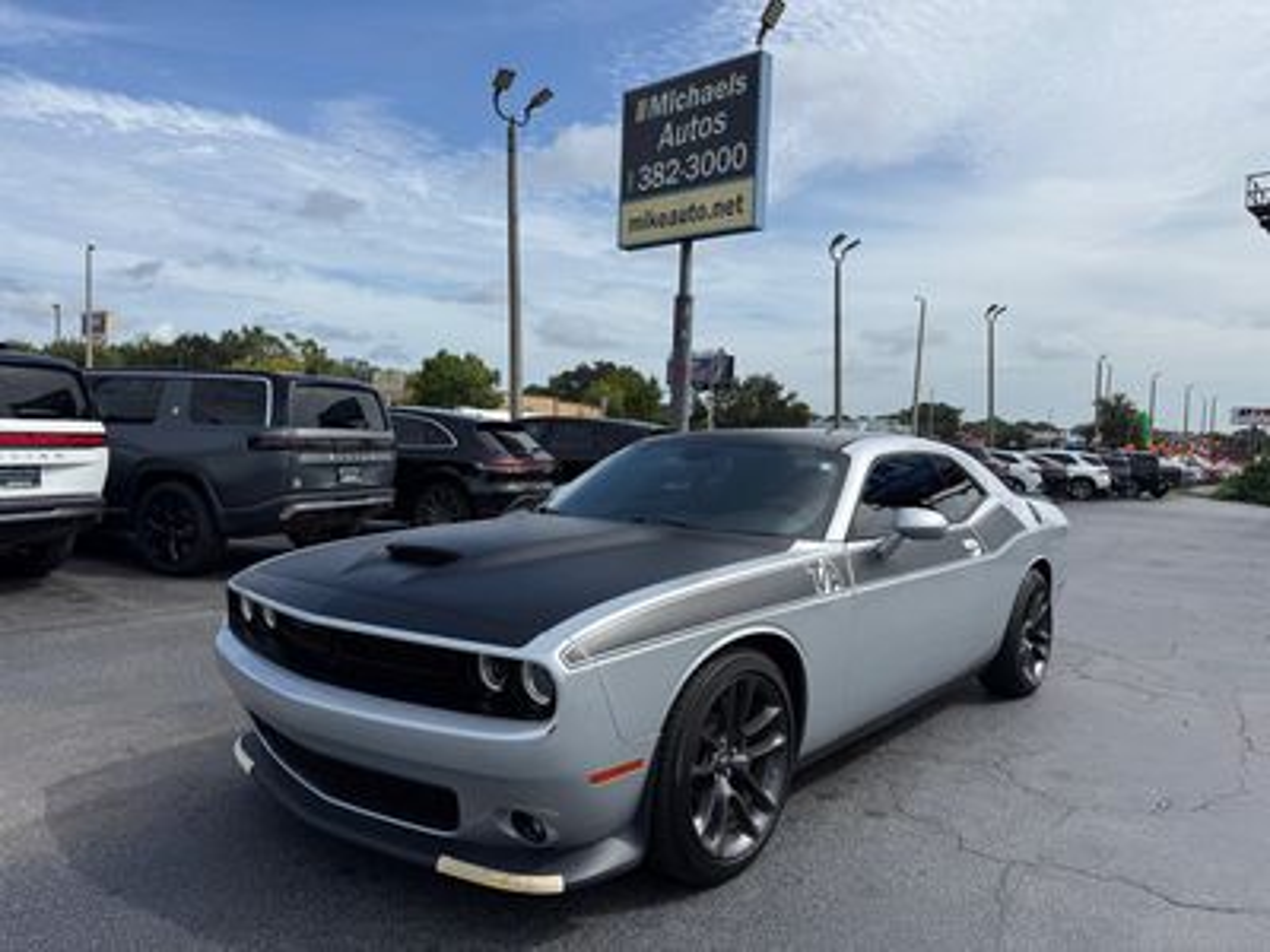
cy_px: 476
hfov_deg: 71.6
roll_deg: -3.5
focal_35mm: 24
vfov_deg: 56.8
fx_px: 881
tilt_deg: -2.8
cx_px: 635
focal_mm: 6.76
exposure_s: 1/6173
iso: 80
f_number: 1.78
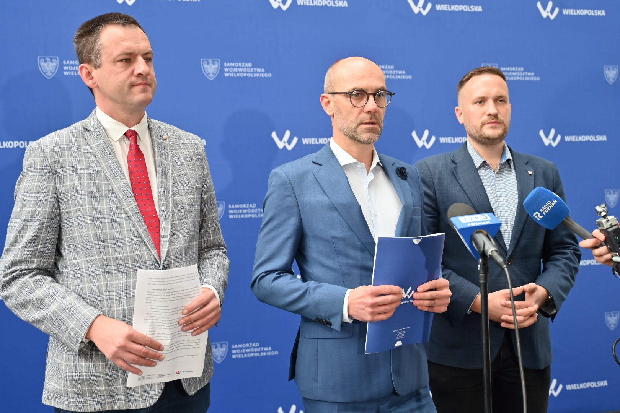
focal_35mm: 43
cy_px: 206
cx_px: 310
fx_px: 740
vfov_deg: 31.2
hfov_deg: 45.4
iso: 900
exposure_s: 1/160
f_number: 4
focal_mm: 43
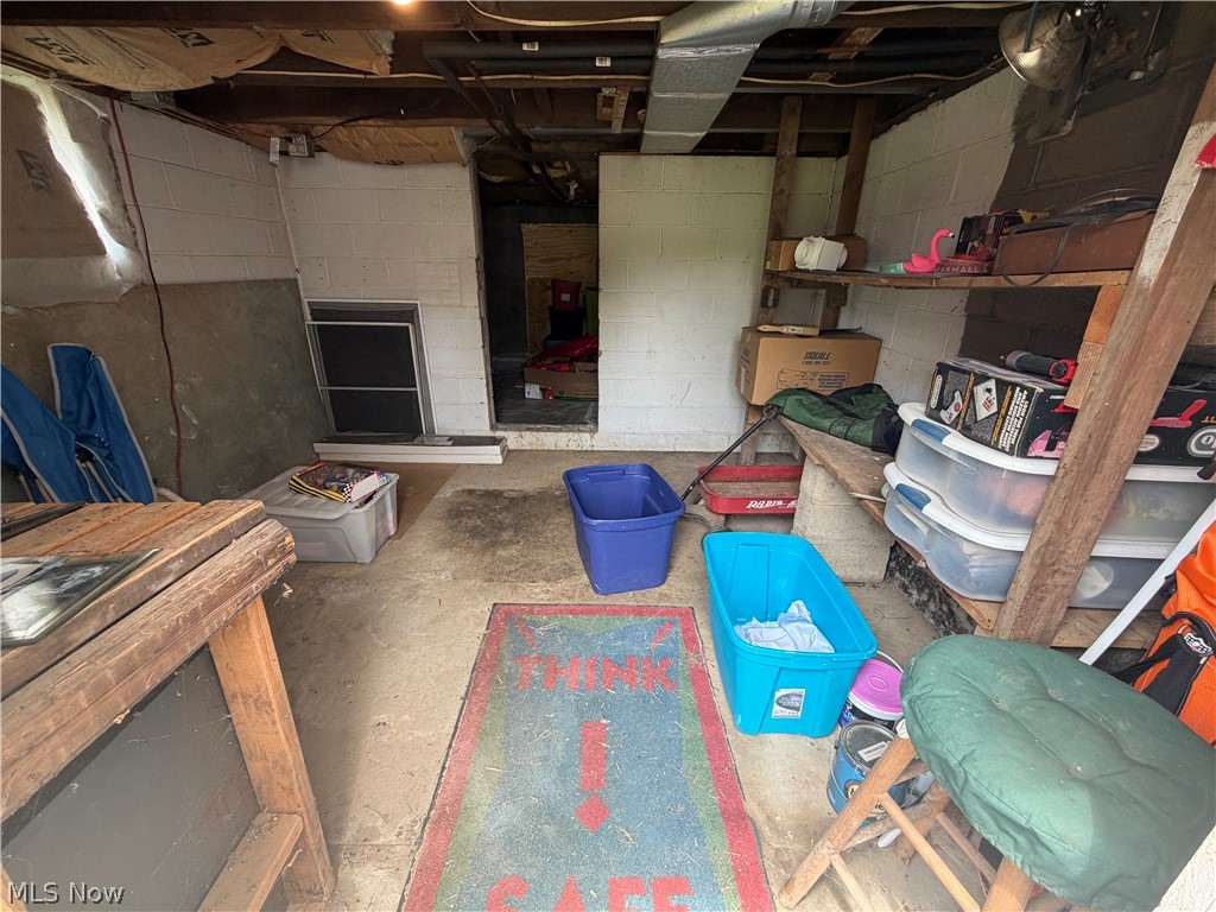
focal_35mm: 14
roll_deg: -0.7
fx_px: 492
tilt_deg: -21.3
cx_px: 608
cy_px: 456
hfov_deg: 102.1
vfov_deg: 85.7
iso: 125
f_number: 2.2
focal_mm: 2.22
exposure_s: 1/121
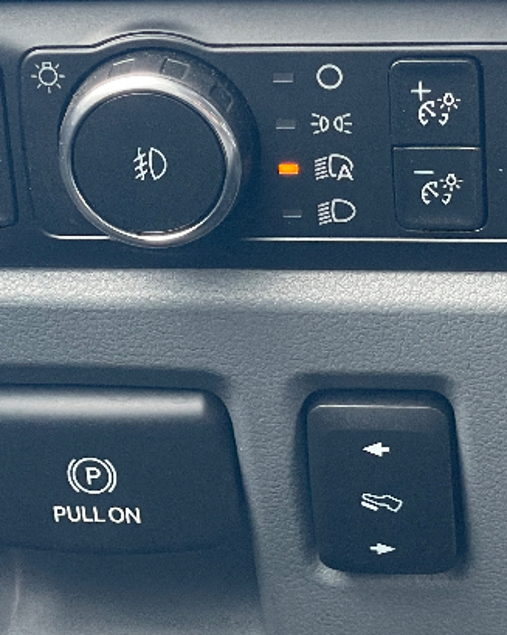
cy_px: 186
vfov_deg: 15.1
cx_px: 188
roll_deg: +2.1
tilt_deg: -8.6
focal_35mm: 127
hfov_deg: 12.1
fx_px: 2383
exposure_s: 1/100
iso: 160
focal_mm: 6
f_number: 2
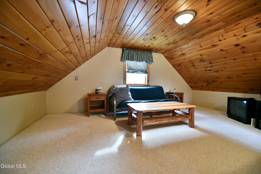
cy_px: 87
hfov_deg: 104.2
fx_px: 102
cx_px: 130
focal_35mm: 14
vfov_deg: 81.3
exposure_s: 1/100
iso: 800
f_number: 2.8
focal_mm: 14
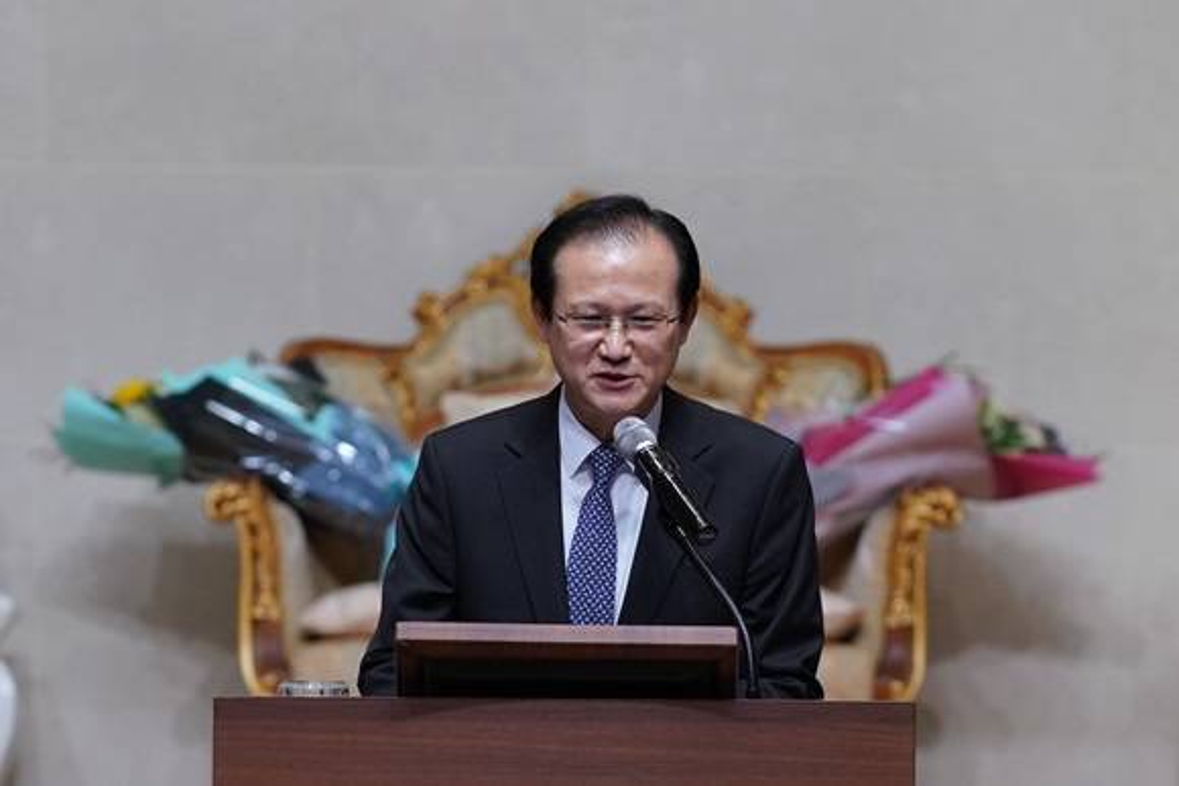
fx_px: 14740
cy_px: 393
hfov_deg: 4.6
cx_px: 590
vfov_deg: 3.1
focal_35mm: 450
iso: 2500
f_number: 5
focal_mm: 300
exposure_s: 1/160
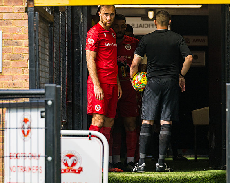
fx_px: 2443
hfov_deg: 5.4
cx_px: 89
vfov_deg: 4.3
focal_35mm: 359
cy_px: 86
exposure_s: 1/800
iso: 200
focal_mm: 200
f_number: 5
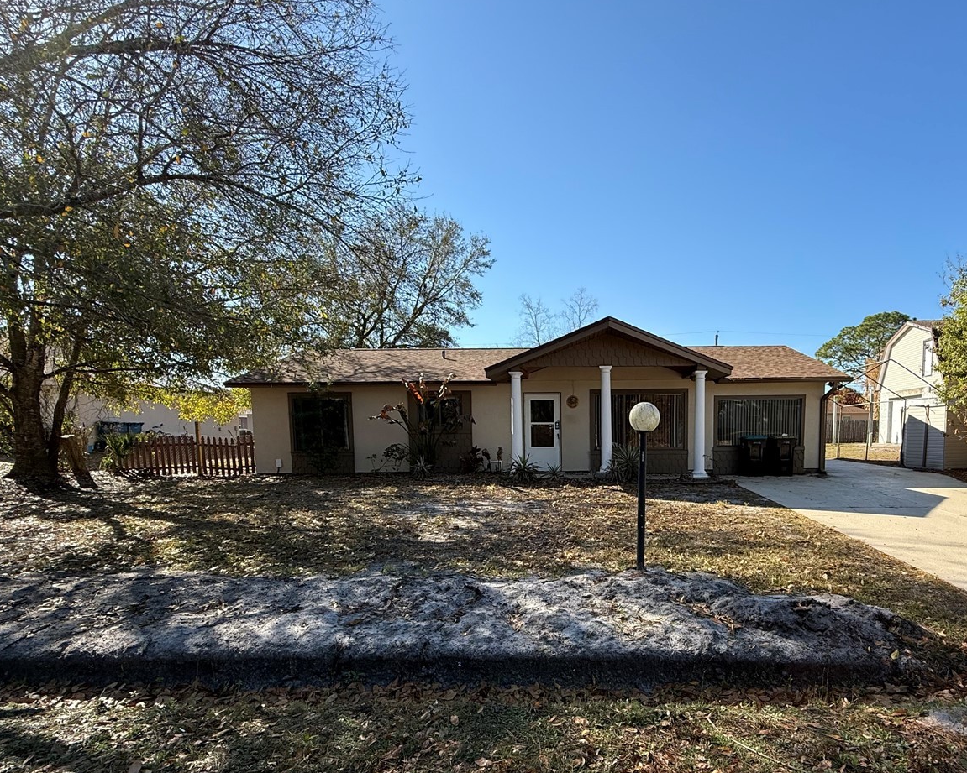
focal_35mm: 19
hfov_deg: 82.3
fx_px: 544
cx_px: 580
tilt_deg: -5.2
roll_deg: +0.7
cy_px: 480
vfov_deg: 69.8
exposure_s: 1/888
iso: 64
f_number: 2.2
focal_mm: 2.22
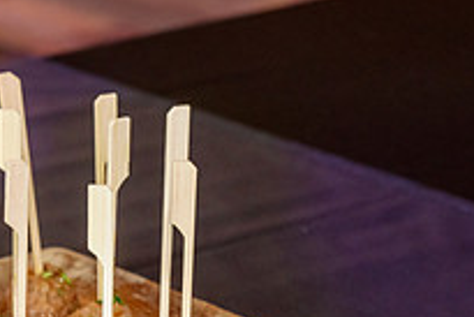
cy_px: 314
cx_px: 25
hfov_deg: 11.3
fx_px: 2385
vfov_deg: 7.6
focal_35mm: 181
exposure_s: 1/100
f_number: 6.3
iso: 2000
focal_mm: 64
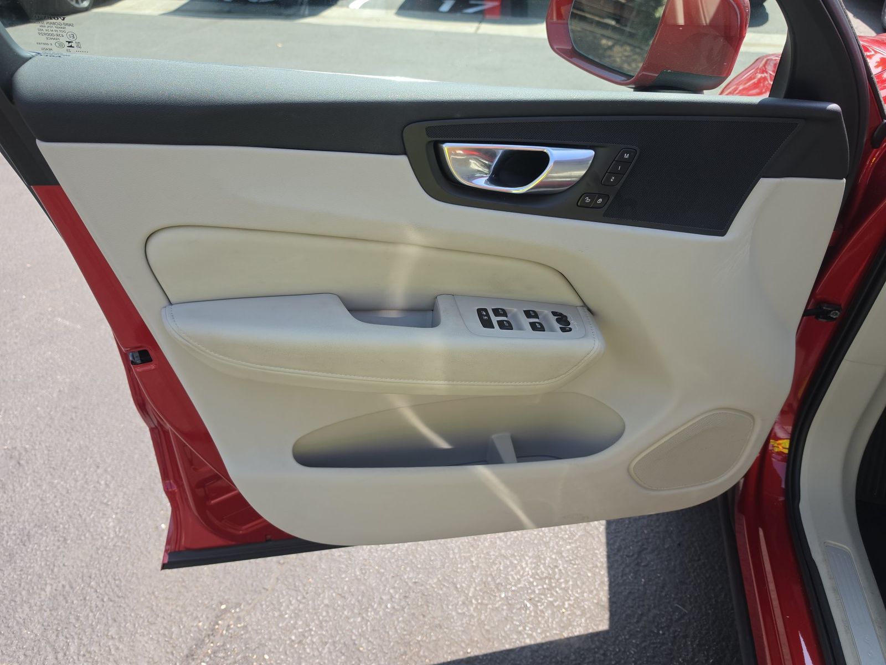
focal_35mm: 23
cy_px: 332
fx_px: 589
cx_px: 443
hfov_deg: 73.9
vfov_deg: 58.9
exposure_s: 1/204
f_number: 1.4
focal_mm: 6.5
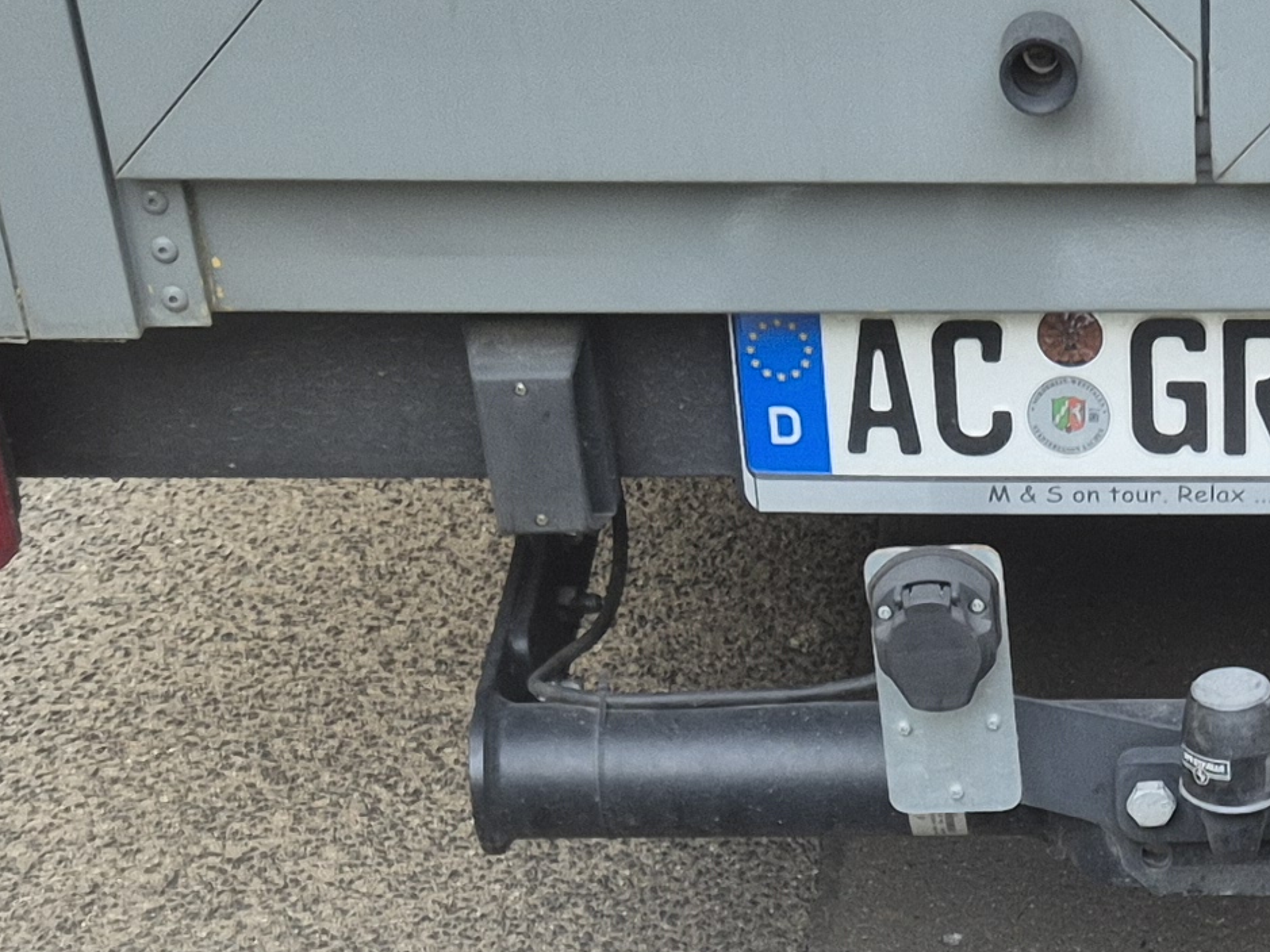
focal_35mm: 98
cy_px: 1289
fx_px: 3595
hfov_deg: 19.5
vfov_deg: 14.4
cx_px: 1244
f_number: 1.8
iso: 64
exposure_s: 1/180
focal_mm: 5.4
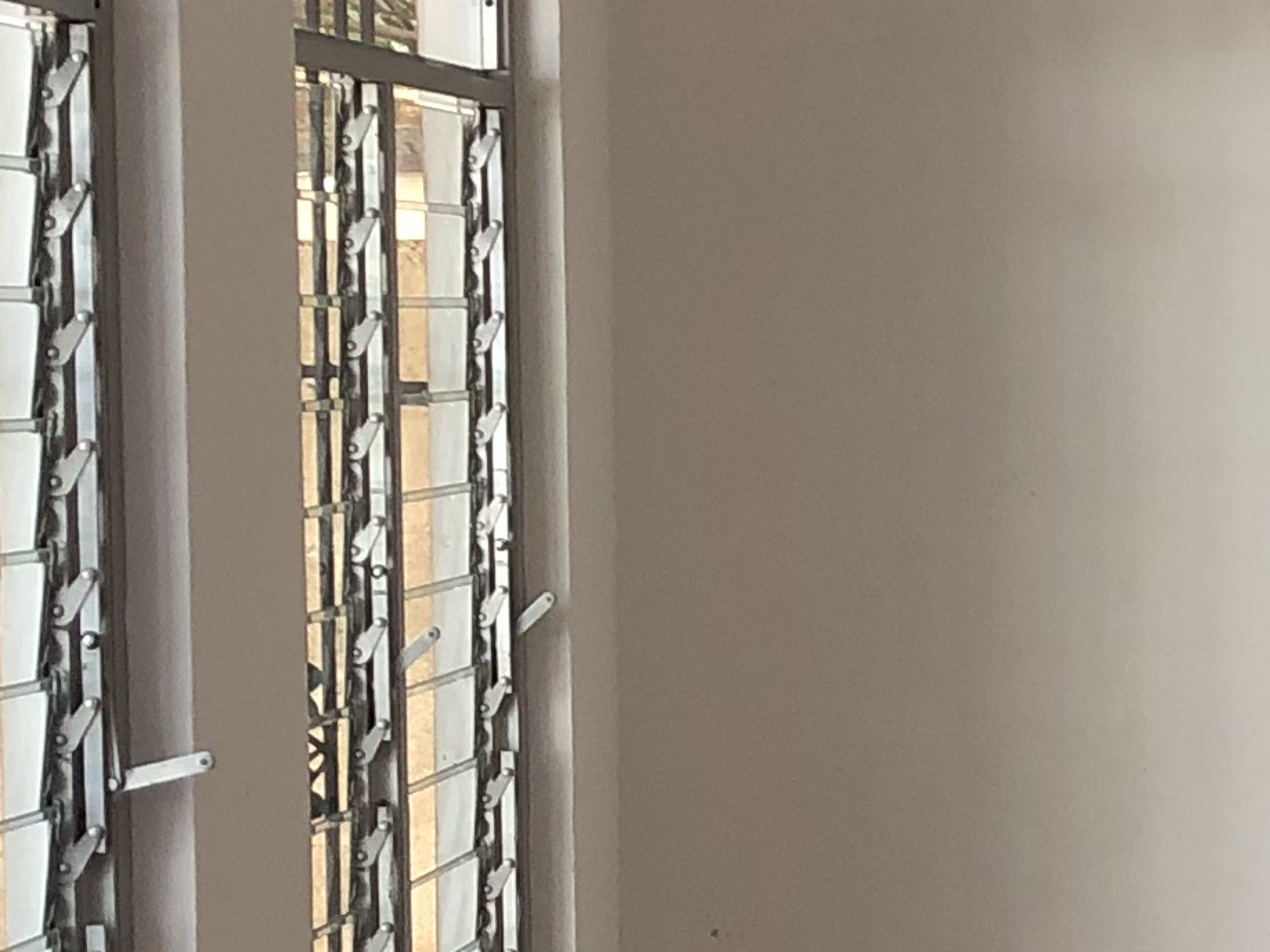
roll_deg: +0.7
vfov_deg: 12.0
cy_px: 555
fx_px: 4511
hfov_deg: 15.0
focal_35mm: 123
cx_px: 1859
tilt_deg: -1.6
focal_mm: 4
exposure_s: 1/30
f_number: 1.8
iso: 32
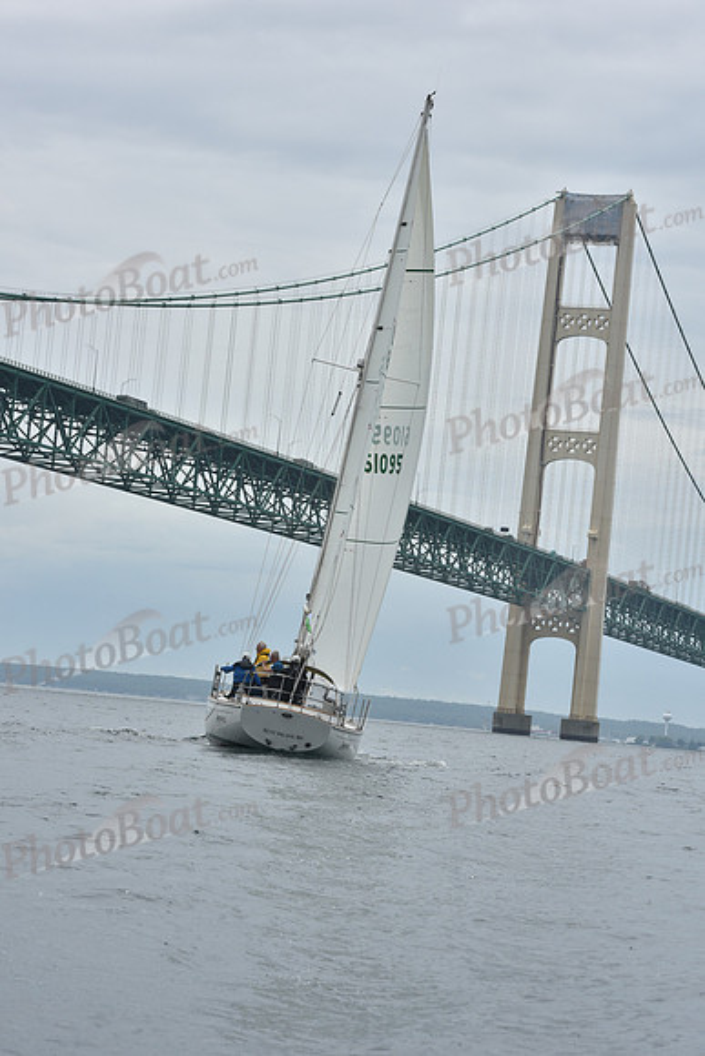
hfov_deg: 13.7
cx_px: 352
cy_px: 528
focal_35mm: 100
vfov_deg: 20.4
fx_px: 2936
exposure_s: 1/800
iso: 250
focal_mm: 100
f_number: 11
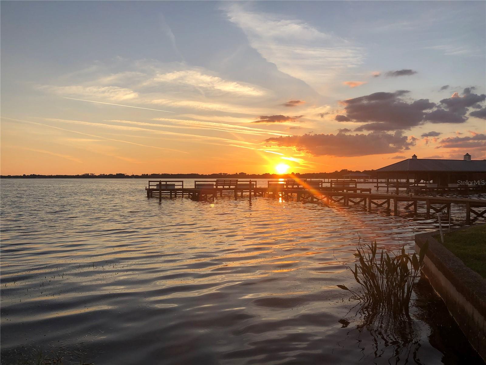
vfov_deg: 49.7
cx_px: 243
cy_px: 182
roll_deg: +0.5
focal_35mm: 28
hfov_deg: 63.4
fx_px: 393
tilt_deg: -1.7
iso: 20
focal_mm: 4
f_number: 1.8
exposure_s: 1/979
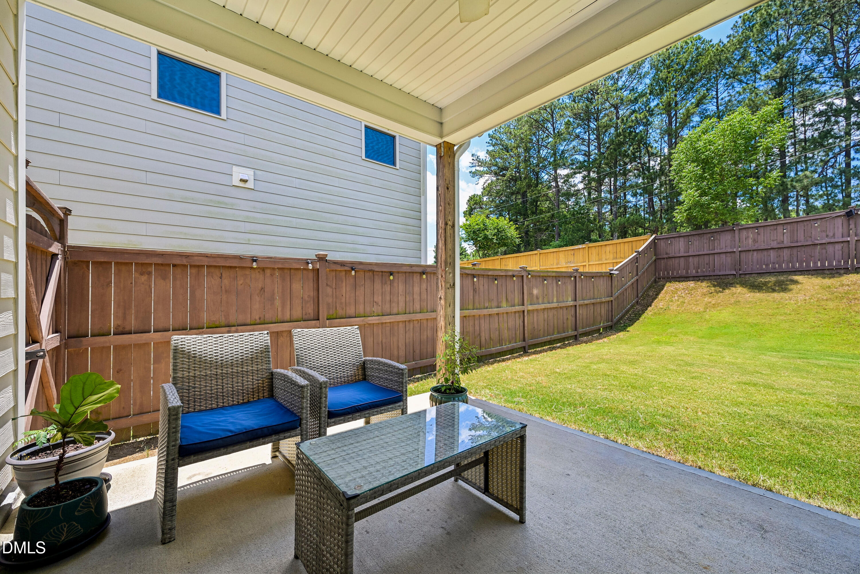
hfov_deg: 104.3
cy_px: 287
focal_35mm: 14
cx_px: 430
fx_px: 334
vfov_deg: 81.2
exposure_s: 1/100
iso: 100
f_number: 8
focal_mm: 14
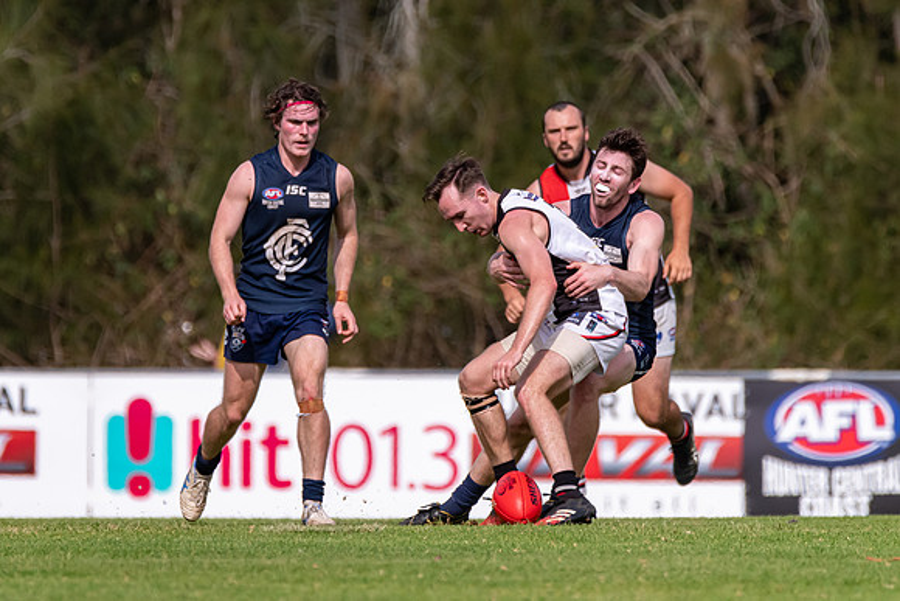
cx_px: 412
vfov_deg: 1.5
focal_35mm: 889
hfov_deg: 2.3
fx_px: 22231
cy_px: 190
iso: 800
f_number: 6.3
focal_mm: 550
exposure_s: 1/4000
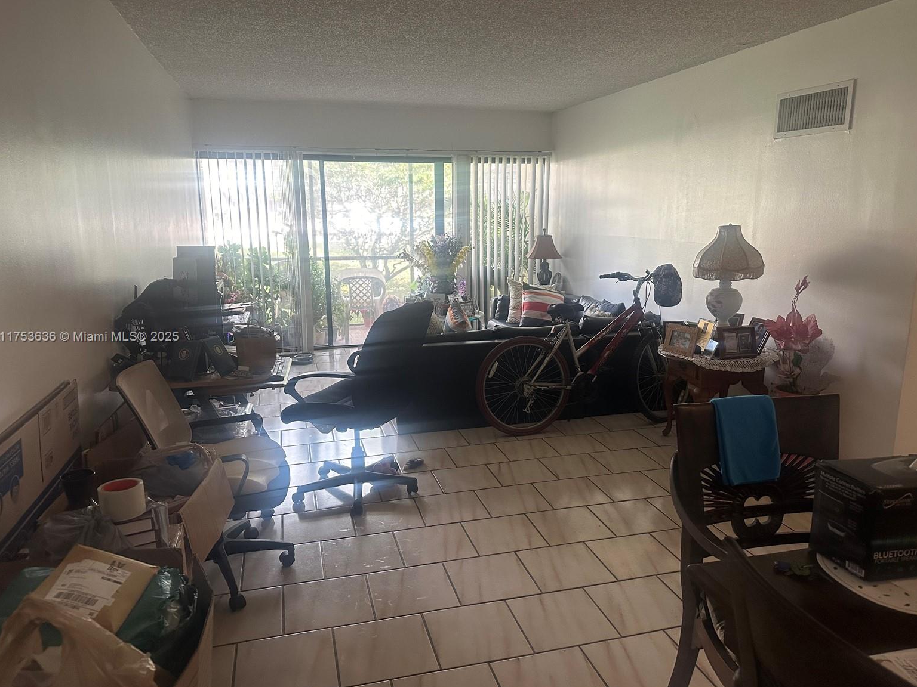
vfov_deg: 54.9
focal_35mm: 25
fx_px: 662
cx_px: 466
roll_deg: +0.0
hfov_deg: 69.4
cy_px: 338
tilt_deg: -11.1
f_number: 1.78
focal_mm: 6.86
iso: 200
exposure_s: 1/120
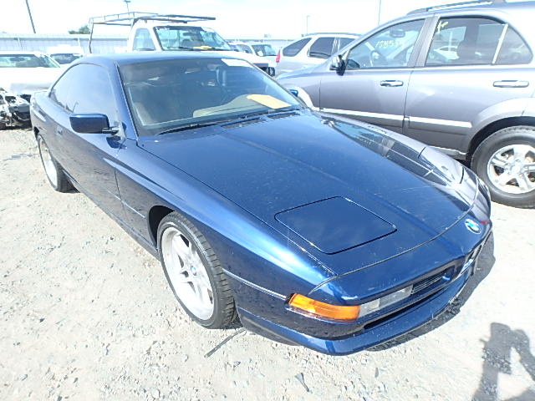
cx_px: 268
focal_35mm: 21
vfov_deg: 63.4
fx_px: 325
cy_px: 200
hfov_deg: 79.0
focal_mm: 3.7
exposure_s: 1/320
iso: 125
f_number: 3.5
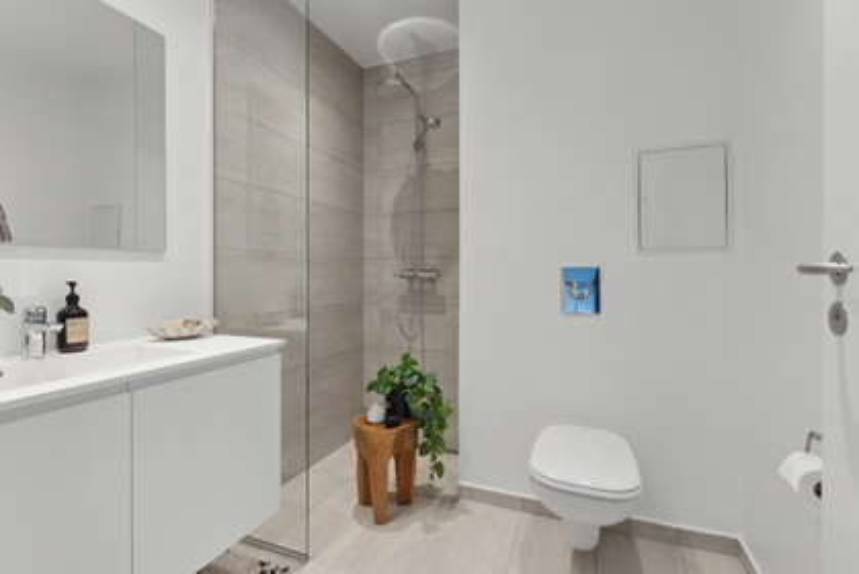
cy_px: 287
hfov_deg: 92.4
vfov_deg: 69.7
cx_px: 430
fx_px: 412
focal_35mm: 17
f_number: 8
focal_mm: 11.5
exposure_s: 1/8
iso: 200
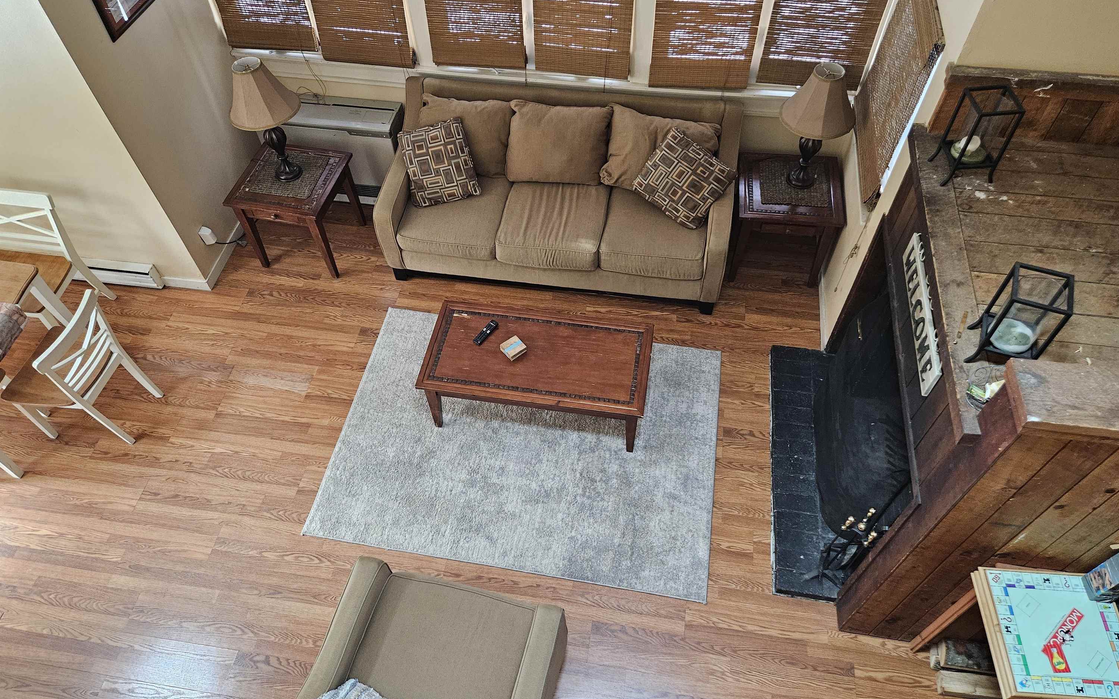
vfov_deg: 49.3
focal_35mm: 25
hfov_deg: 72.6
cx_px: 561
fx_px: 762
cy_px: 339
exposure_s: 1/120
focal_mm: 5.4
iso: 800
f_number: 1.8
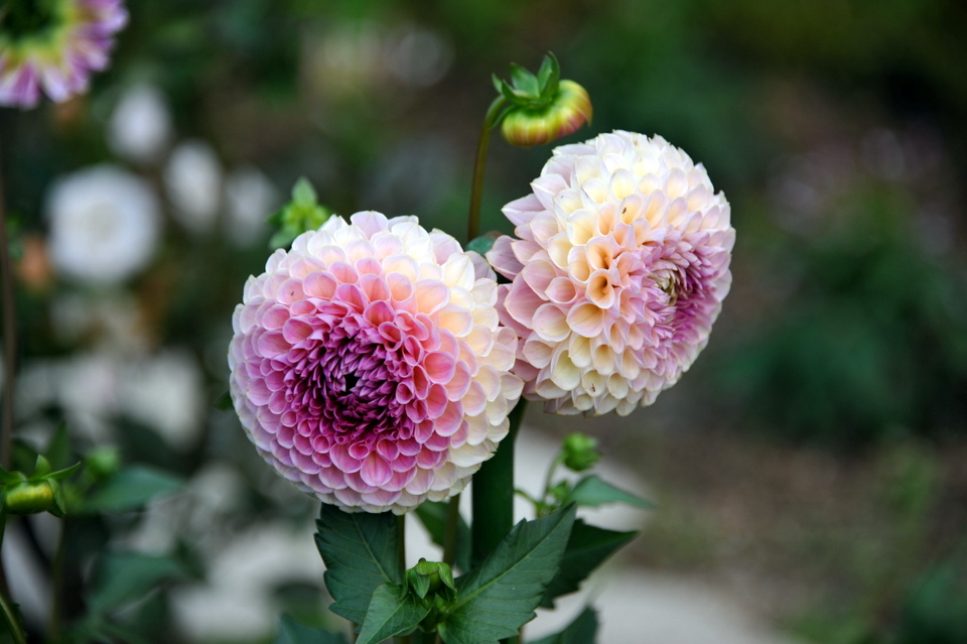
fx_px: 6712
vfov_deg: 5.5
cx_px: 484
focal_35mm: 250
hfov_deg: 8.2
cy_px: 322
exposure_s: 1/160
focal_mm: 250
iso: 200
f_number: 6.3
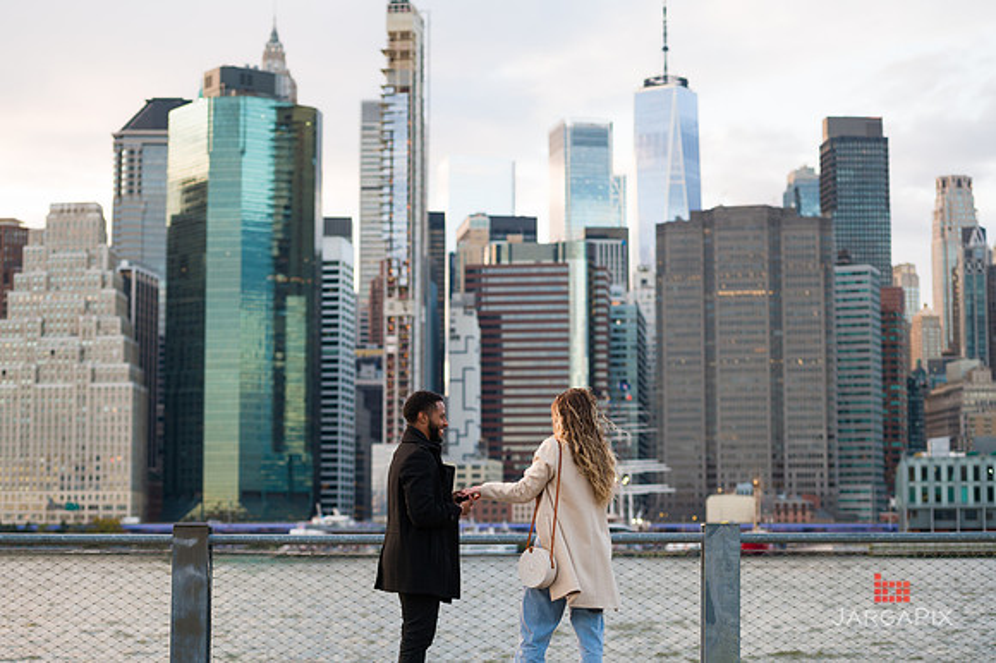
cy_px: 332
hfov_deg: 28.9
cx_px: 498
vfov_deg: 19.4
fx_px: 1935
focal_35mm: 70
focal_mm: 70
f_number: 3.2
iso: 200
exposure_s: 1/320
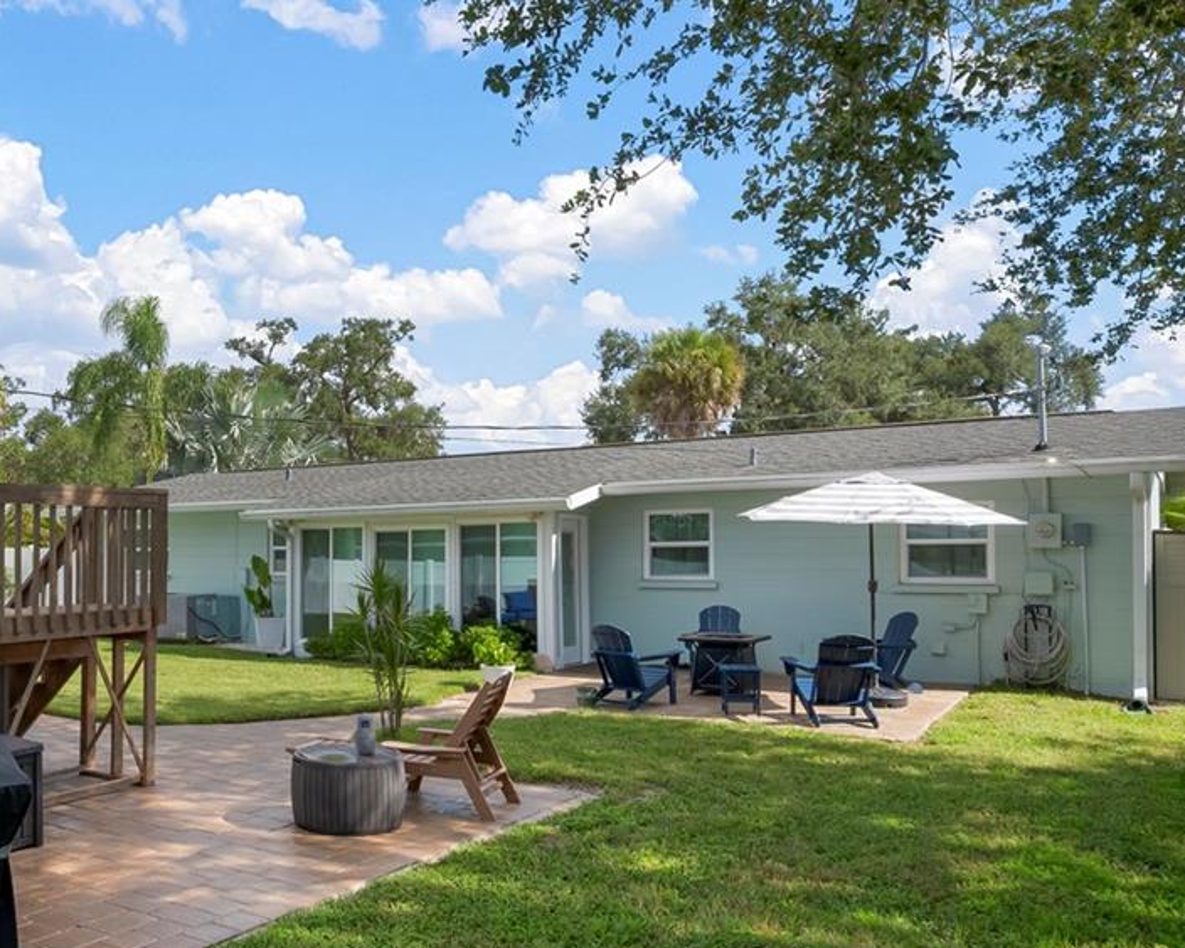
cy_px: 547
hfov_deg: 51.7
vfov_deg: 45.6
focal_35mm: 32
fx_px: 1122
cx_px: 214
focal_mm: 15
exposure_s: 1/125
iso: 200
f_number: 11
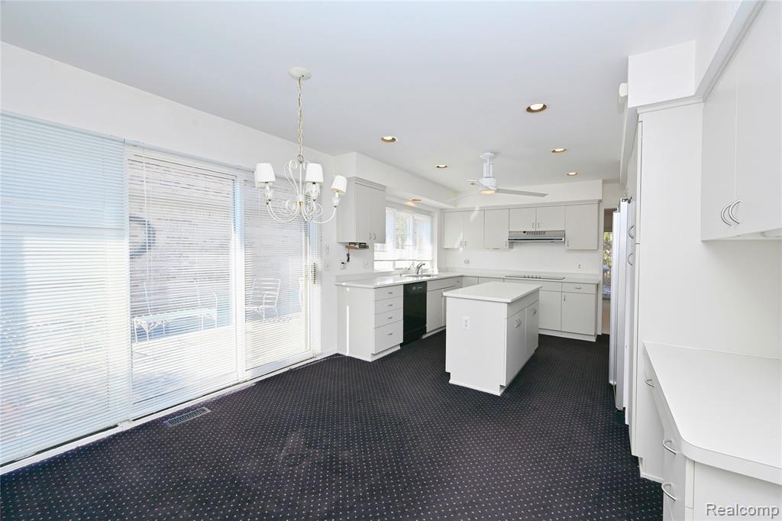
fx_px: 304
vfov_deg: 81.2
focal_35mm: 14
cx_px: 391
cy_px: 260
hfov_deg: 104.3
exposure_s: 1/200
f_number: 8
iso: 250
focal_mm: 14
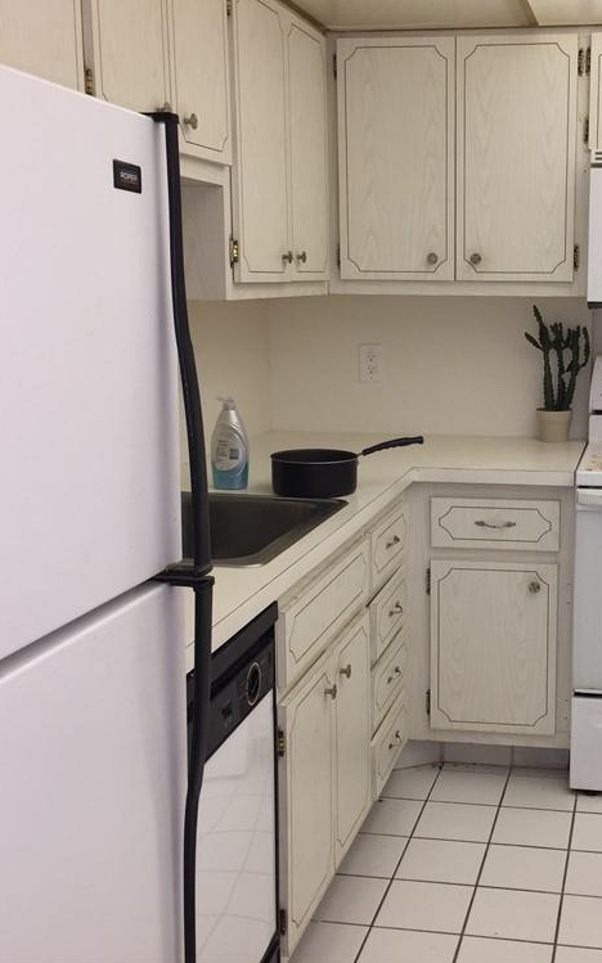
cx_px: 475
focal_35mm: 42
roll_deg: -1.8
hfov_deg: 29.9
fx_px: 1103
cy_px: 472
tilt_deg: -8.7
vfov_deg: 47.2
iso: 40
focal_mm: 4.15
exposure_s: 1/30
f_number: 2.2
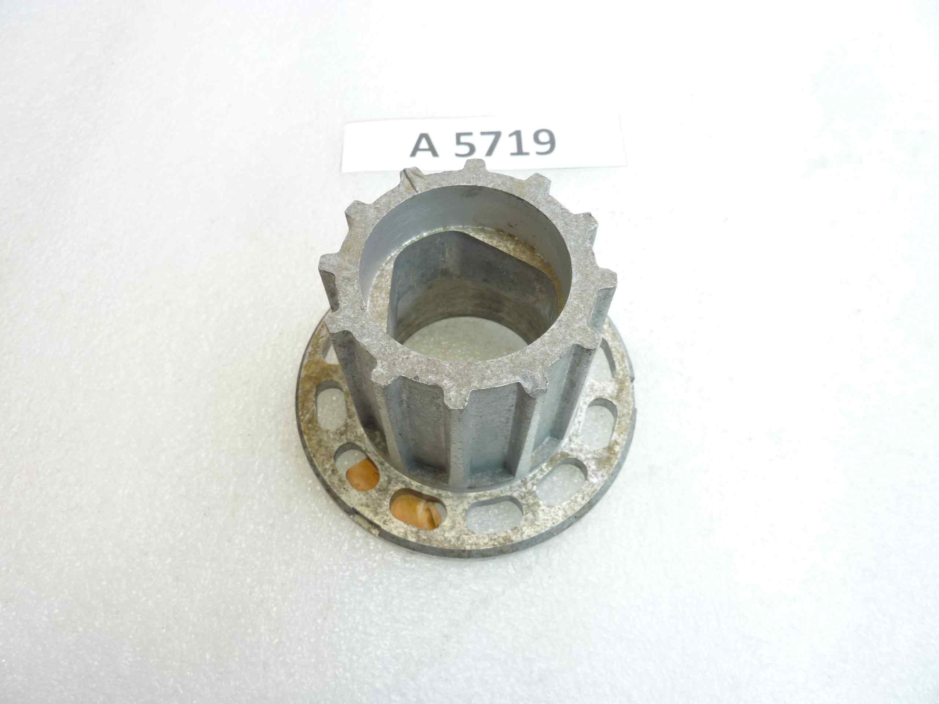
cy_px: 352
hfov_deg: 69.4
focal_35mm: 25
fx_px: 678
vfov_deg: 54.9
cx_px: 470
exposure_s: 1/13
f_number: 3.3
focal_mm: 4.1
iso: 80
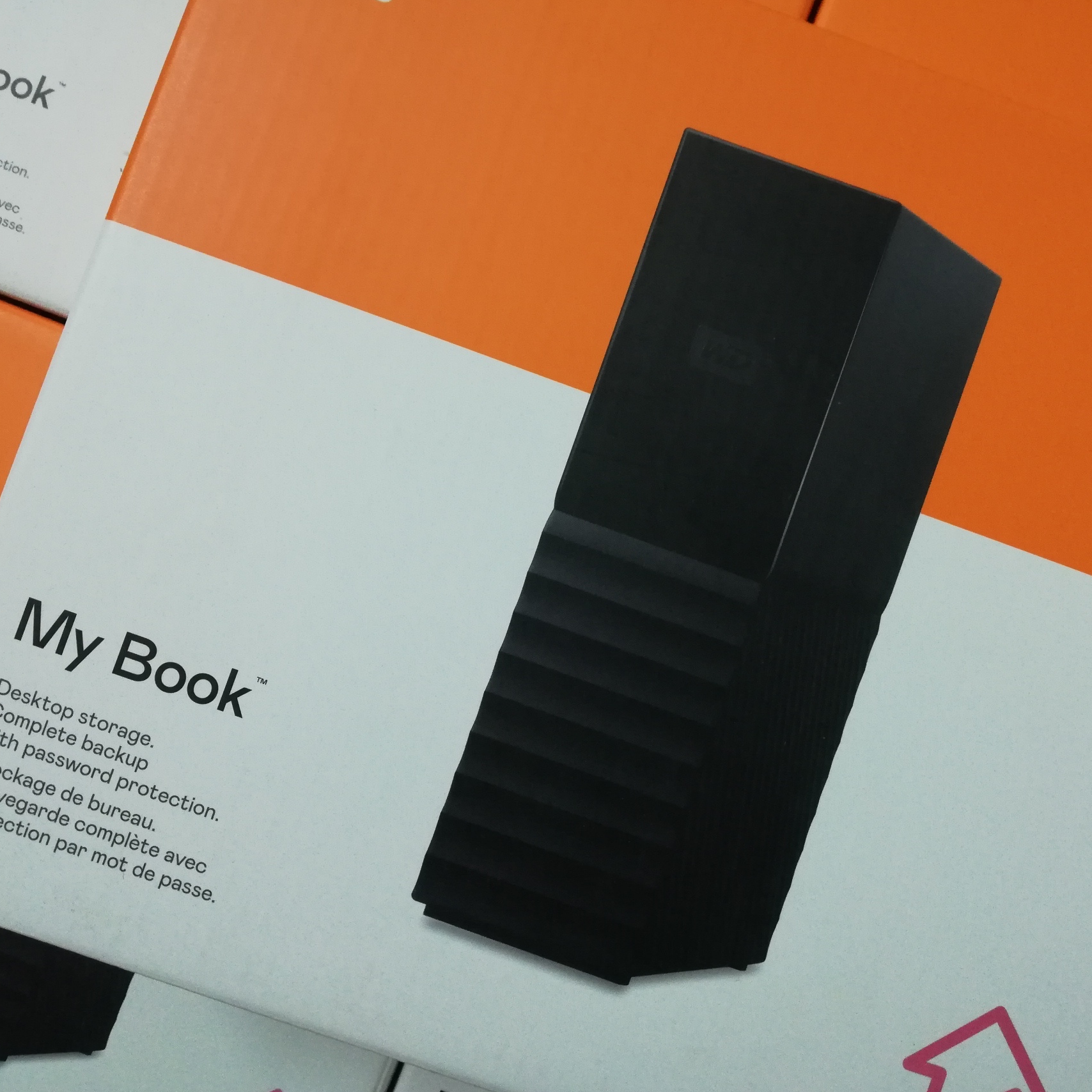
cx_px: 635
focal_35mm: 31
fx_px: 1106
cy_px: 551
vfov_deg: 52.5
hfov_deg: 52.3
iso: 500
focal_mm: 3.81
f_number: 2.2
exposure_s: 1/25
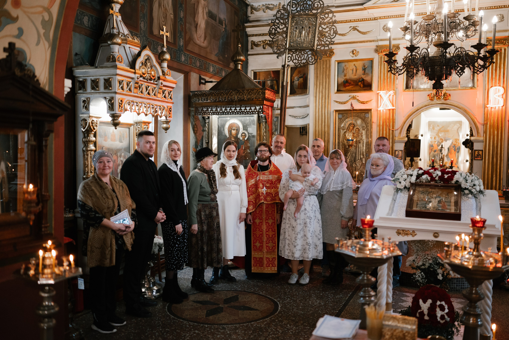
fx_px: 495
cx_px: 254
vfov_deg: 37.9
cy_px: 170
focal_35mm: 35
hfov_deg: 54.4
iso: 1600
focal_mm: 35
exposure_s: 1/200
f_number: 1.8
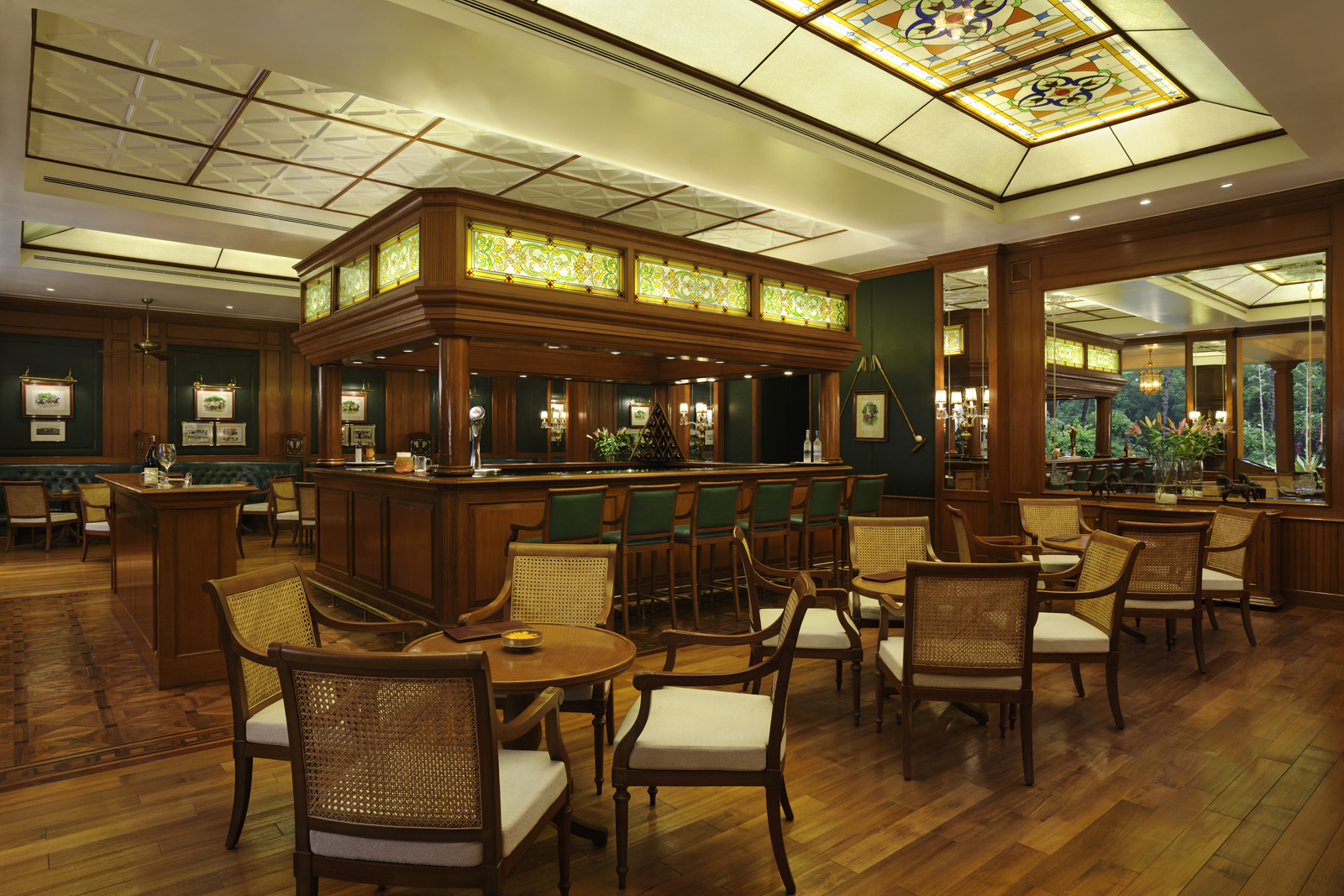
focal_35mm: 22
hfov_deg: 78.6
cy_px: 448
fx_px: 821
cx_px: 672
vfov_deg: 57.2
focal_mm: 22
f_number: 14
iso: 100
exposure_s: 5
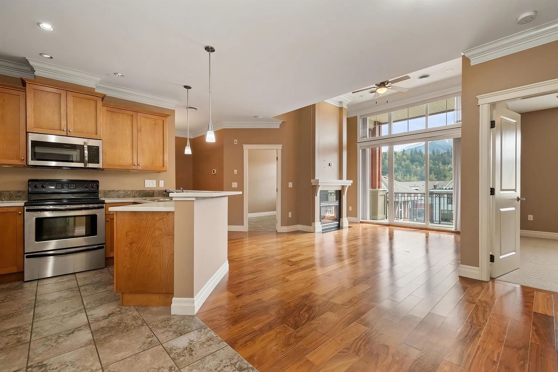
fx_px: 232
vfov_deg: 77.3
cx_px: 279
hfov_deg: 100.4
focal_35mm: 15
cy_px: 186
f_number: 7.1
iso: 200
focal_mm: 10
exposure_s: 1/125
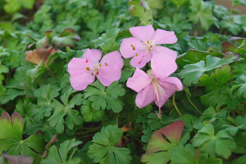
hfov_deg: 24.6
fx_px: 564
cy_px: 82
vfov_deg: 16.6
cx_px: 123
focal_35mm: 82
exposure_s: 1/500
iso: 3200
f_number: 11
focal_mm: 55
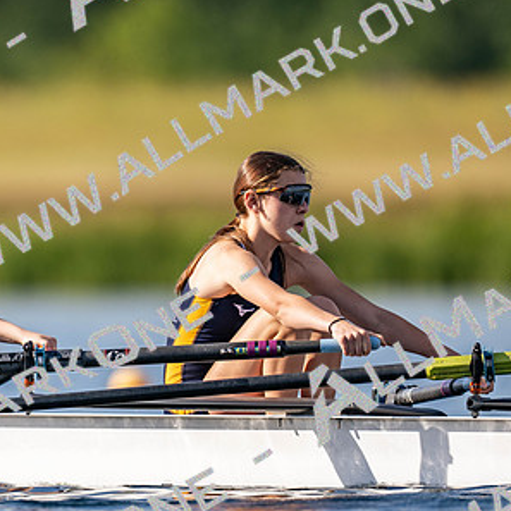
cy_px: 283
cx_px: 162
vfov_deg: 1.8
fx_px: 16634
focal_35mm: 996
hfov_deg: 1.8
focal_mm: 600
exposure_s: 1/2500
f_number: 4
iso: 250
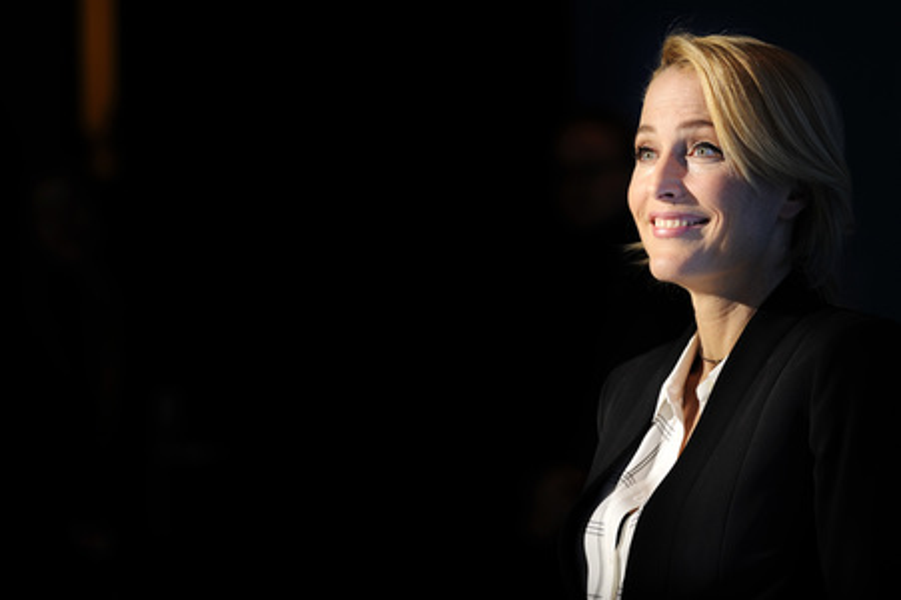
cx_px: 450
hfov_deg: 10.3
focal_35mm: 200
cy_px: 300
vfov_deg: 6.9
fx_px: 5002
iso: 400
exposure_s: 1/320
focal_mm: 200
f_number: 4.5
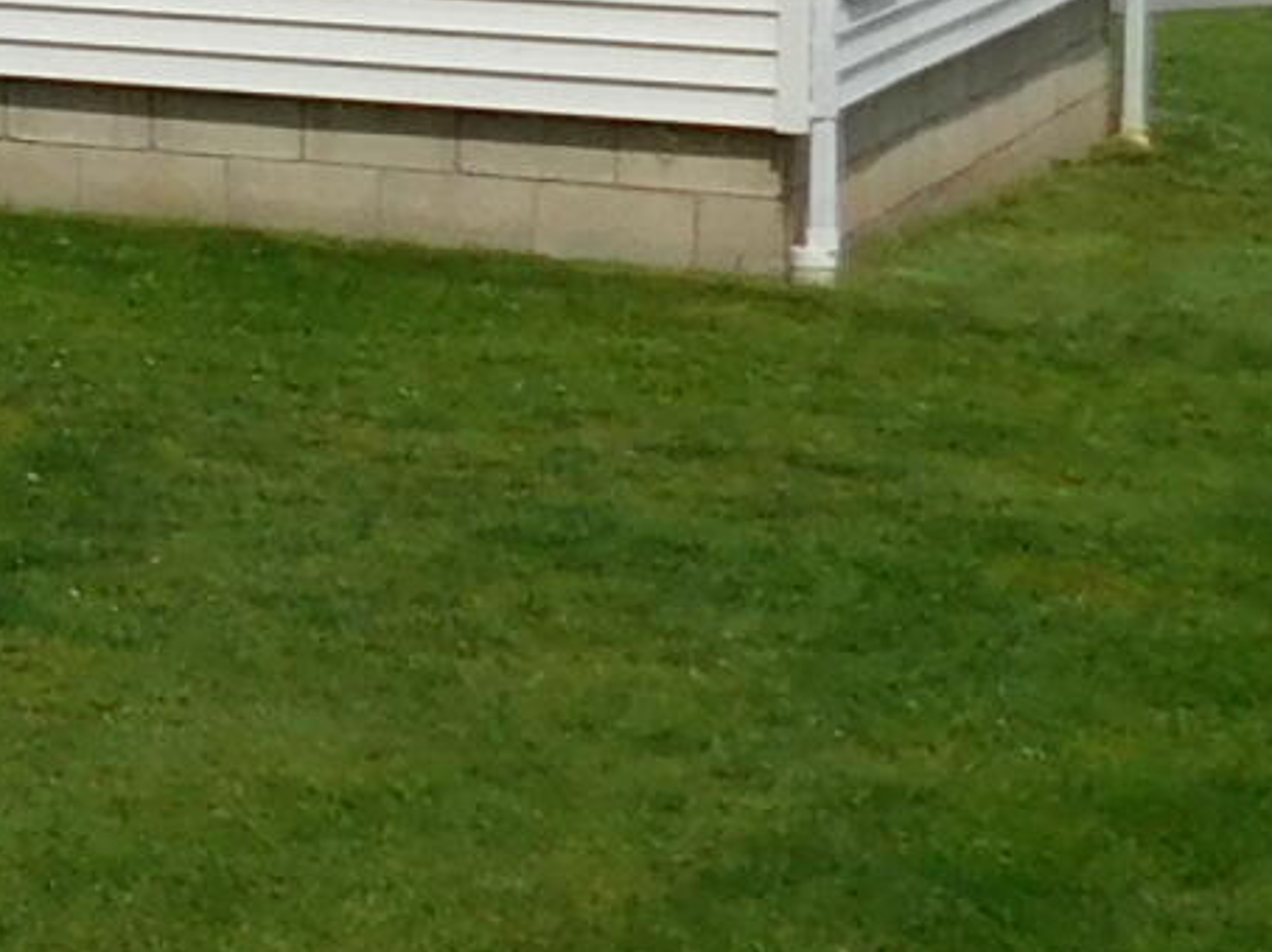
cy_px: -409
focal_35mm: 152
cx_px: -1911
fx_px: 5582
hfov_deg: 10.8
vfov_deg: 9.5
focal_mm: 4
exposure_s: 1/640
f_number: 6
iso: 125
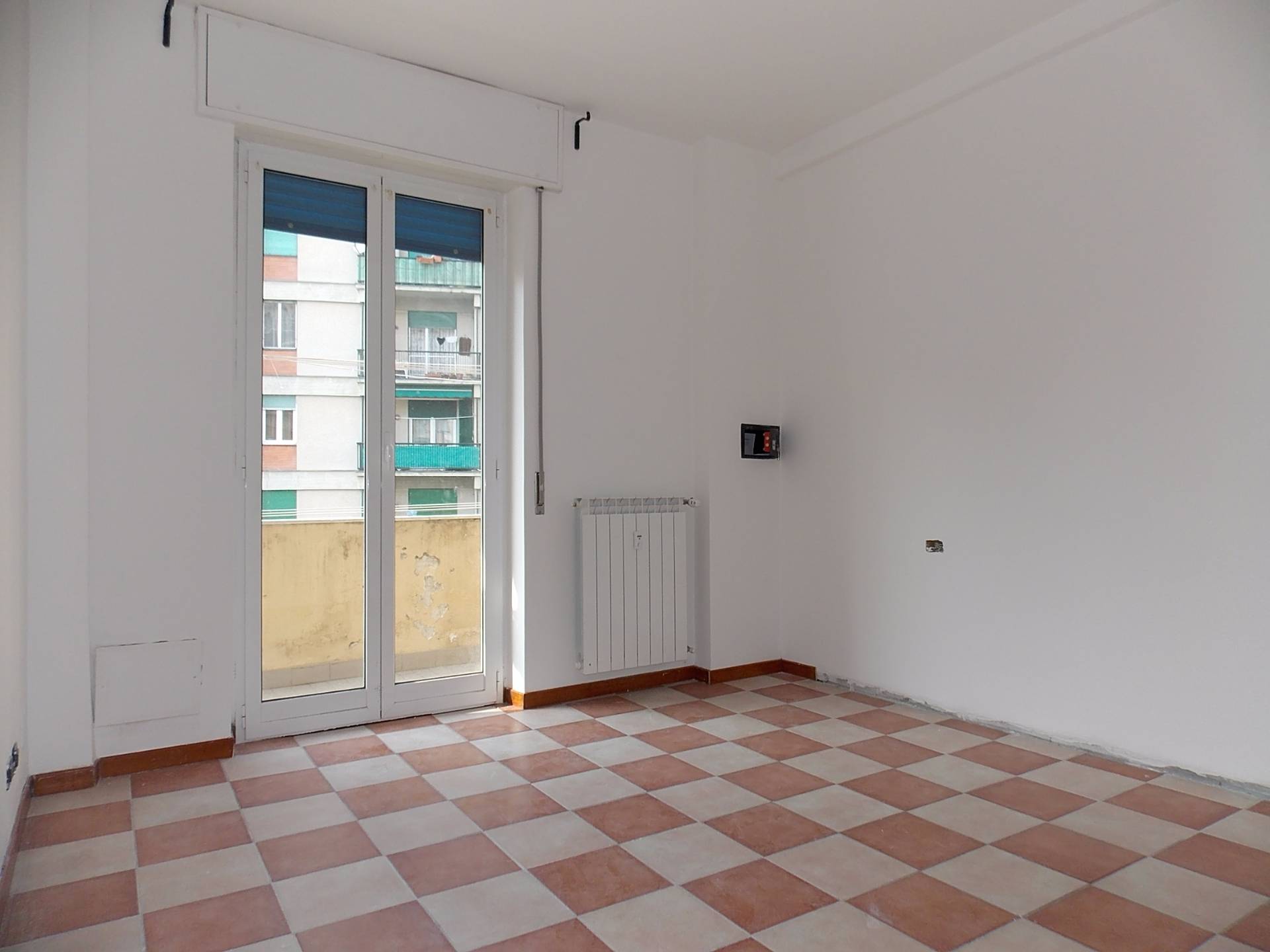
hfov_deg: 73.9
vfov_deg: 58.9
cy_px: 476
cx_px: 635
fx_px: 844
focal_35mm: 23
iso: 80
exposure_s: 1/125
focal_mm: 4
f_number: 3.1
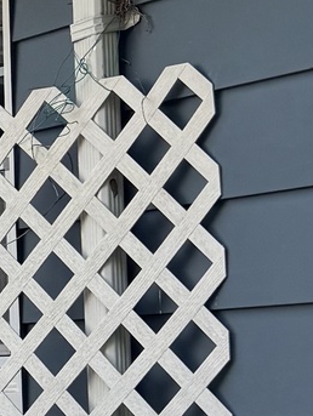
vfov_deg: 12.3
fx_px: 1937
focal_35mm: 161
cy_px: 198
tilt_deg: +5.5
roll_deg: +0.8
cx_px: -527
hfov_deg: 8.2
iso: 80
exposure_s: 1/2833
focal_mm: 6.76
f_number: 1.78
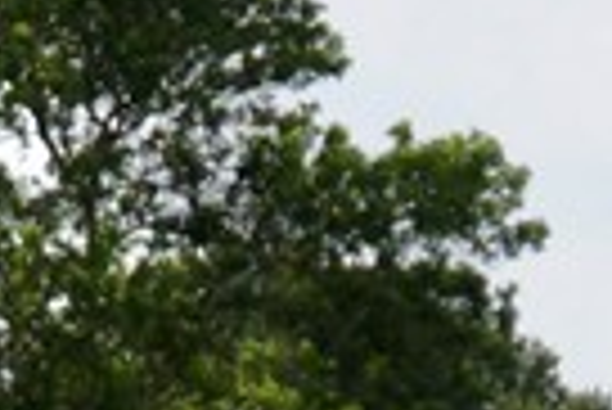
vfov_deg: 1.2
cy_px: 748
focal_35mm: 1197
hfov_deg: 1.7
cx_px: 756
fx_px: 20370
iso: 100
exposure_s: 1/400
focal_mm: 100
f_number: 6.3
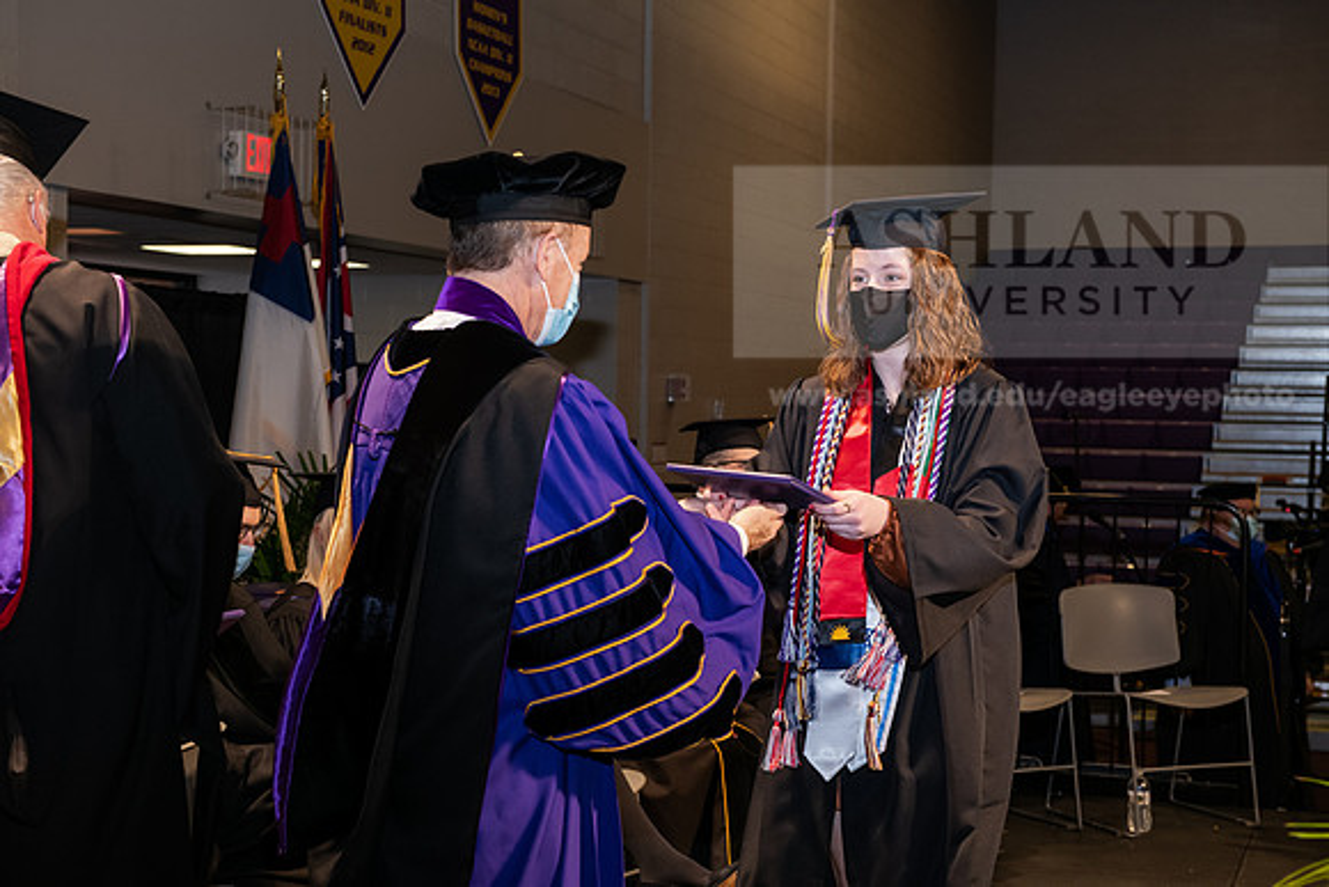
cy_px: 444
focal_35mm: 60
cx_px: 664
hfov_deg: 33.4
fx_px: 2215
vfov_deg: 22.6
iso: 1600
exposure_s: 1/200
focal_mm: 60
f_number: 6.3
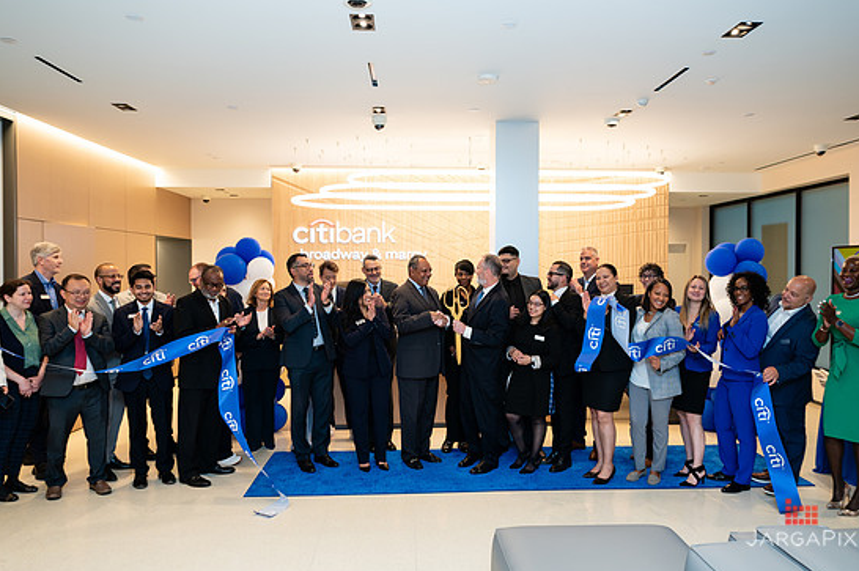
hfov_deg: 67.4
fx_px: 644
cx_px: 441
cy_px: 277
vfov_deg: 47.8
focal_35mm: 27
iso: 400
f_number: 4
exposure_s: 1/160
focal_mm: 24
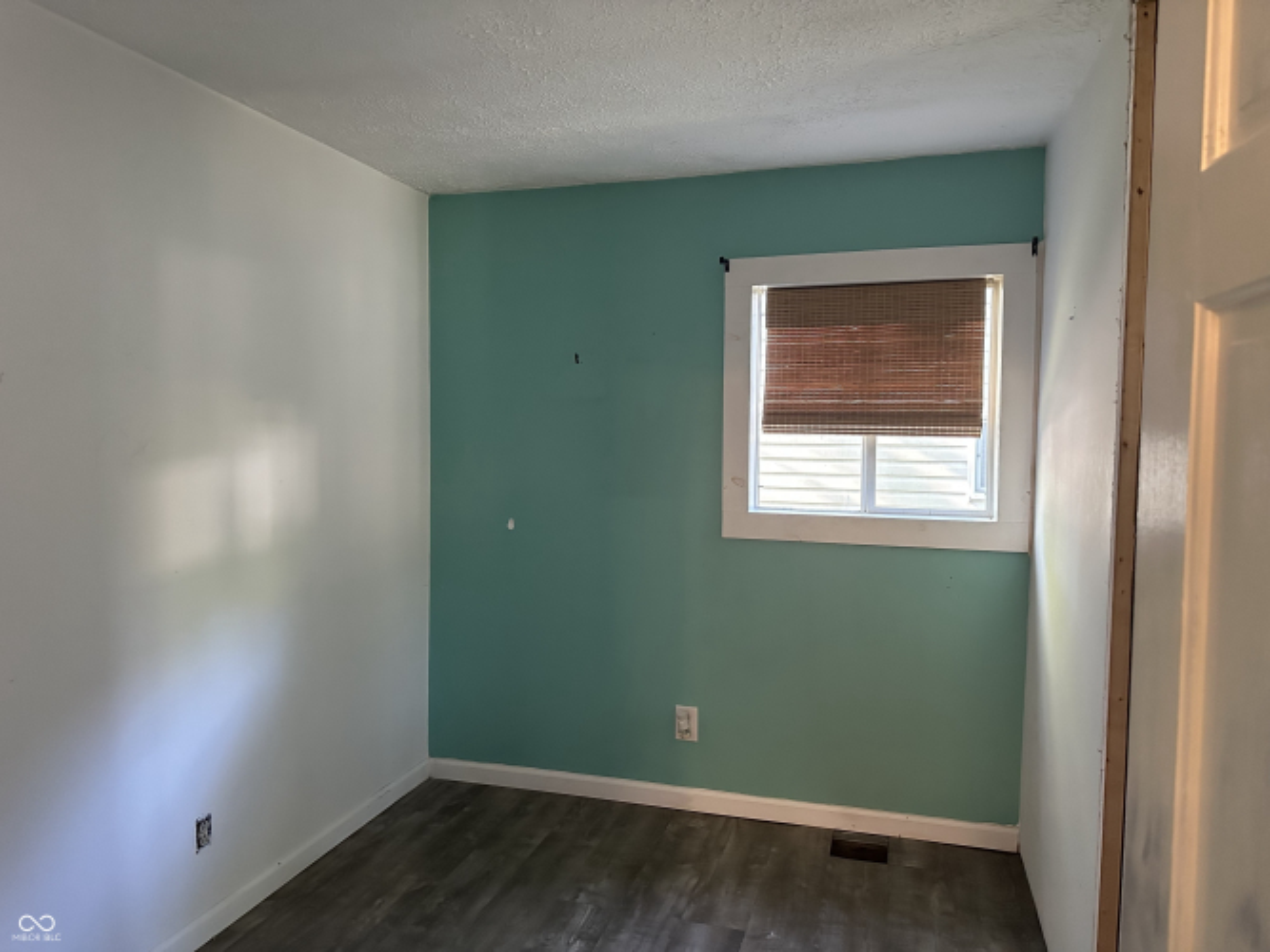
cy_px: 476
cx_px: 635
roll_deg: -0.3
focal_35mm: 24
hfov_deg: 71.6
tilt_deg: -2.7
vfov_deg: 56.8
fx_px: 880
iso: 800
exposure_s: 1/60
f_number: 1.78
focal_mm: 6.86
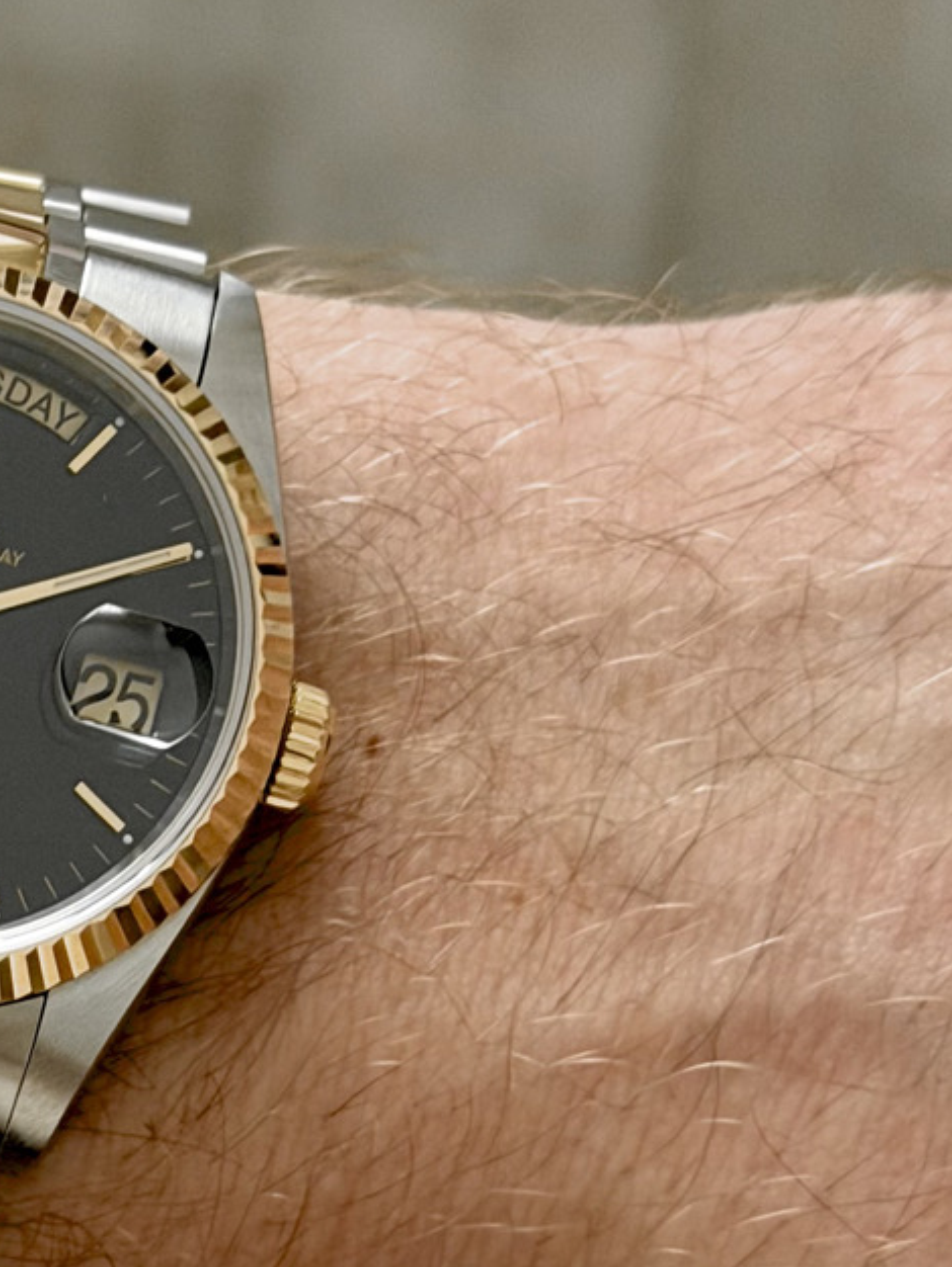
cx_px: -104
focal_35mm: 115
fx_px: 4214
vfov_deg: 16.9
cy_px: 1087
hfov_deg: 12.7
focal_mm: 6.76
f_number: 1.78
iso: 320
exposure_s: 1/40
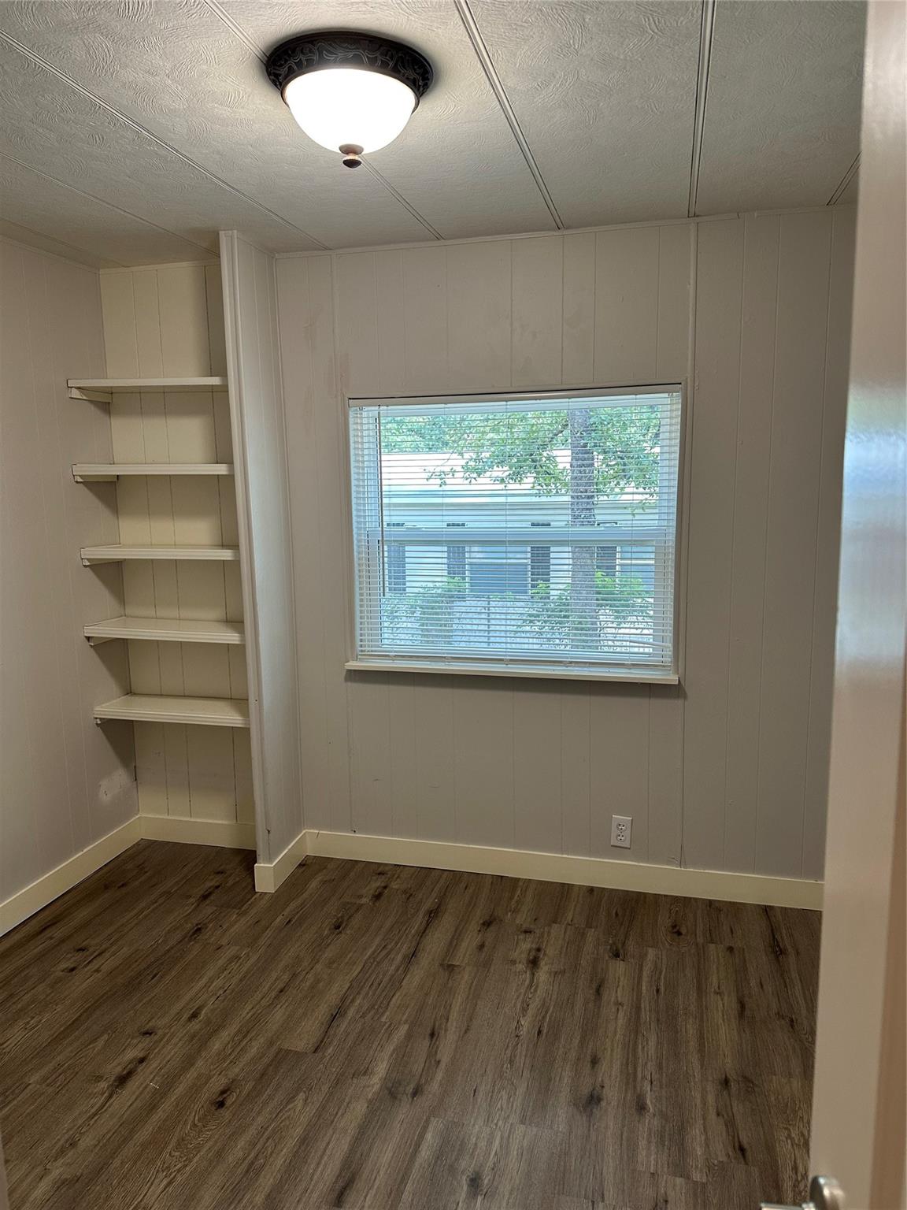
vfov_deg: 71.6
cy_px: 605
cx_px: 454
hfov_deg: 56.8
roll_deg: +1.1
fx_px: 838
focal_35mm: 24
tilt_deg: -6.6
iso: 125
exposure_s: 1/60
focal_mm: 6.86
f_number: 1.78
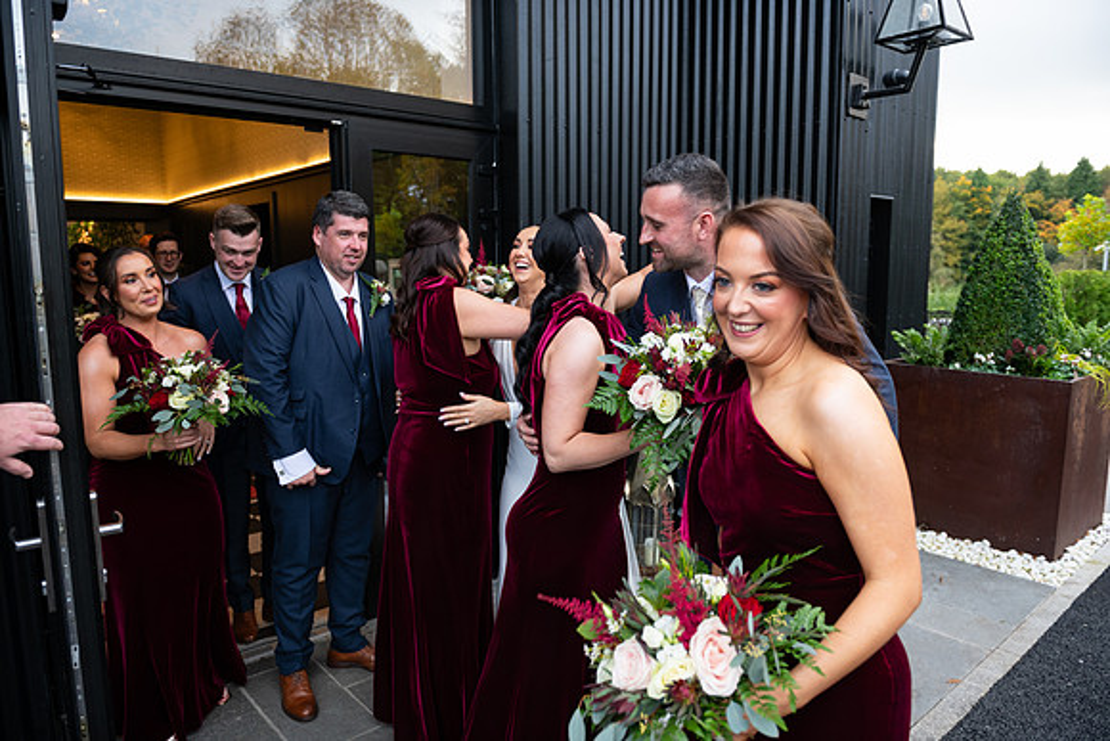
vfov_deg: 53.2
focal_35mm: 24
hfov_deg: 73.7
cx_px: 555
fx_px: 740
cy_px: 370
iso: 320
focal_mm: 24
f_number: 3.5
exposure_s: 1/160
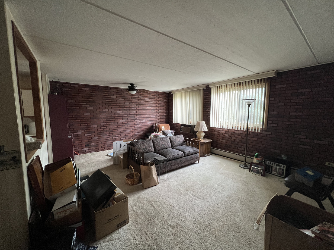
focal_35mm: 13
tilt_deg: -6.4
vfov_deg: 89.9
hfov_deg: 106.2
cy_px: 125
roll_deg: -0.2
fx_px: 125
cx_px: 167
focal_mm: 1.57
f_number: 1.8
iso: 250
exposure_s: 1/73
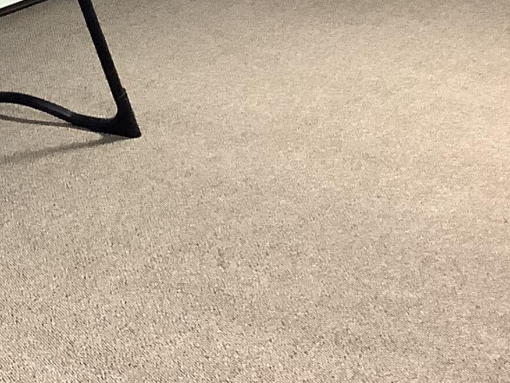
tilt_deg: -9.2
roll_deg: +0.3
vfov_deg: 13.4
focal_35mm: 106
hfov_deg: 17.8
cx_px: -73
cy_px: -146
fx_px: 1562
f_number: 2.4
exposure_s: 1/30
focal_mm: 3.3
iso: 400
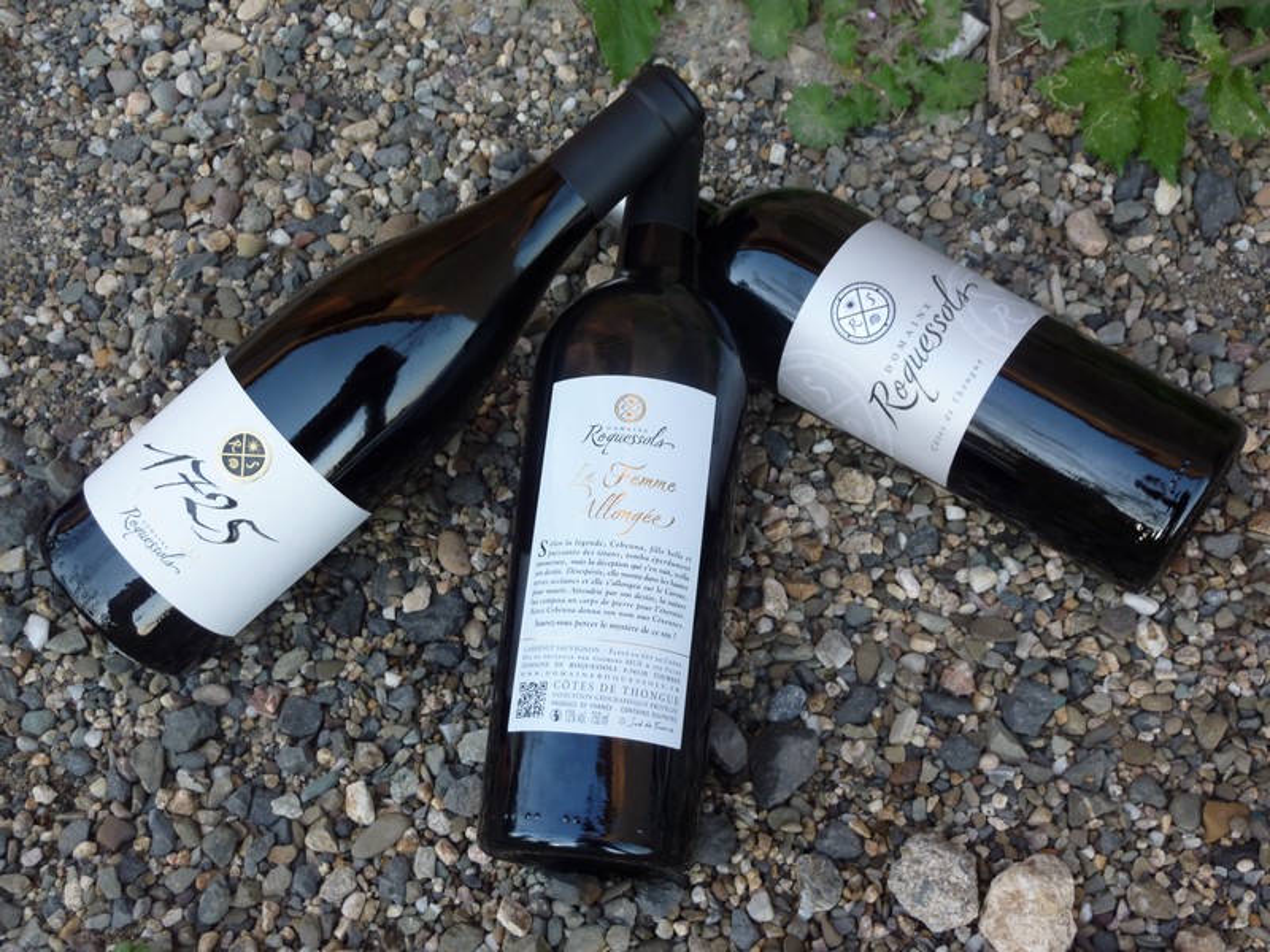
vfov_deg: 38.7
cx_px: 635
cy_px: 476
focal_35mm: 37
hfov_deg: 50.1
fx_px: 1357
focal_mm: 6.1
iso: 125
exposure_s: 1/30
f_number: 3.6
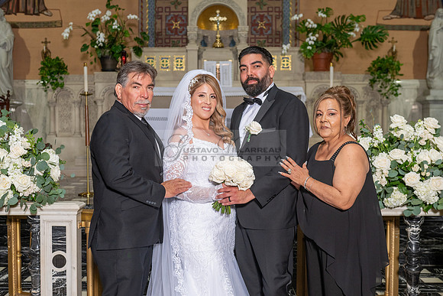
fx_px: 610
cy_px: 146
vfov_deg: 27.2
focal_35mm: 50
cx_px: 218
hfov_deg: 39.9
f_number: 4
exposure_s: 1/200
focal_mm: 45
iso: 800
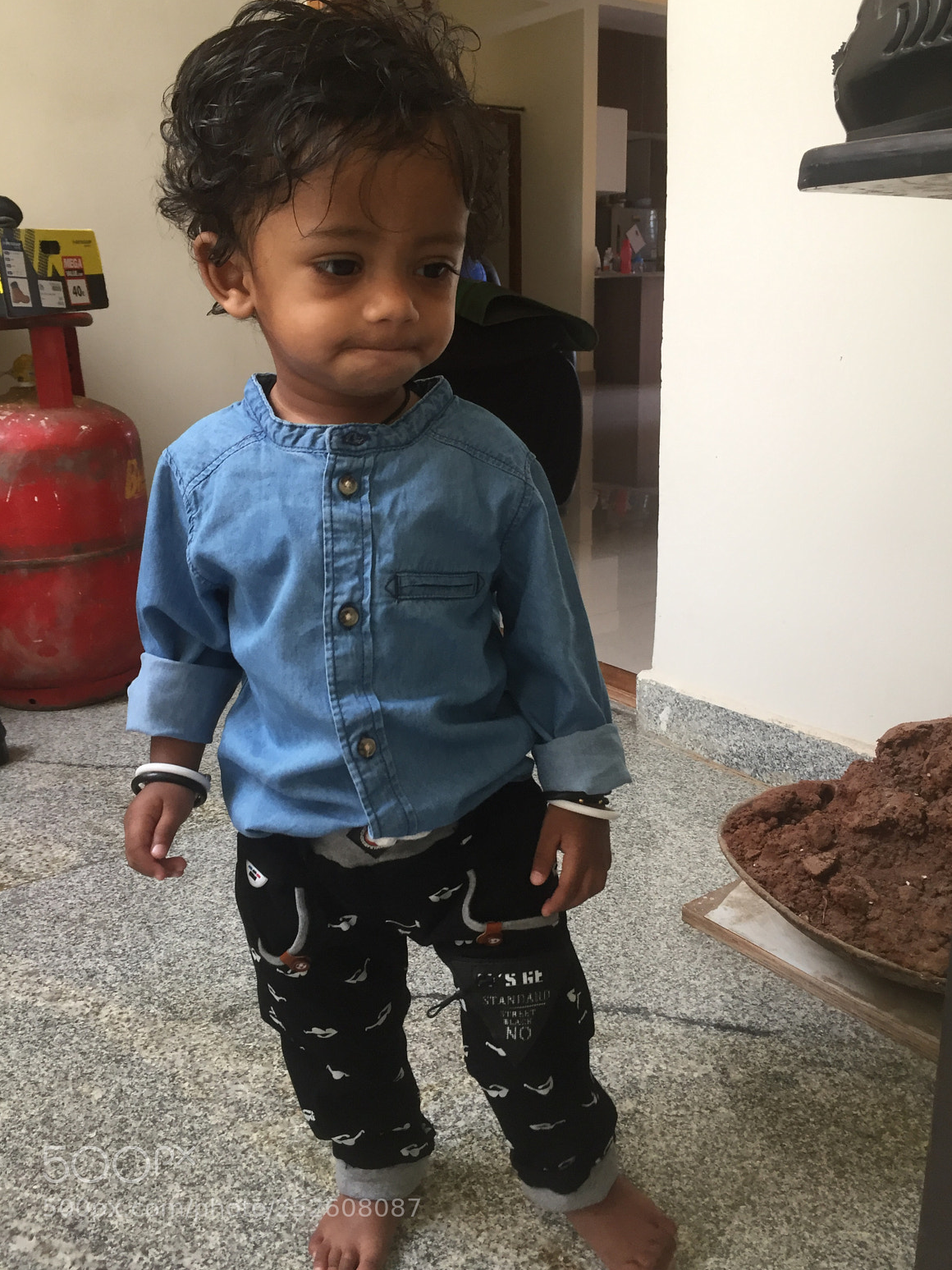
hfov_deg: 46.8
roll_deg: +0.7
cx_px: 484
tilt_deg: -16.5
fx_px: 1100
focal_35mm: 30
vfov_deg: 60.0
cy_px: 616
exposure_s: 1/33
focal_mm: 4.15
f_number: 2.2
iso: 50
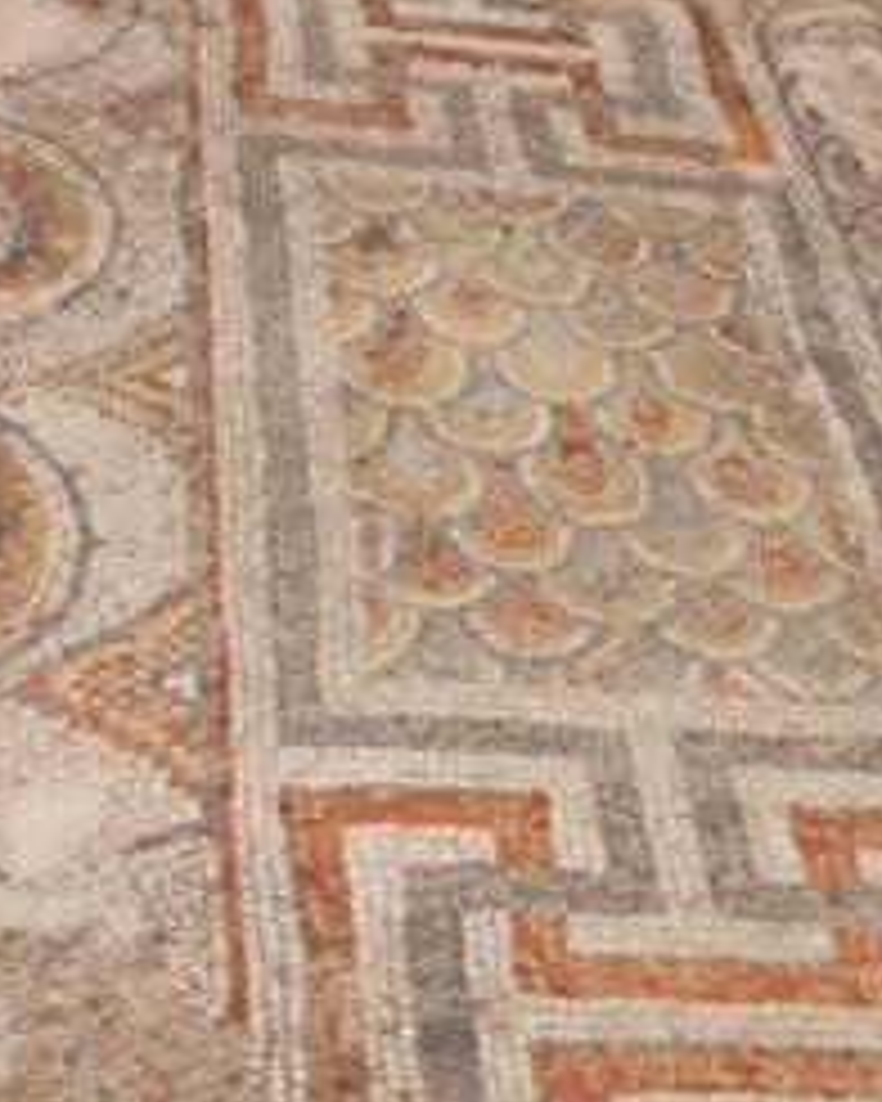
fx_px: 2251
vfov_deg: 27.5
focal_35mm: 69
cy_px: 567
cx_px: 482
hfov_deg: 22.2
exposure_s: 1/125
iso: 200
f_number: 16
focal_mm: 30
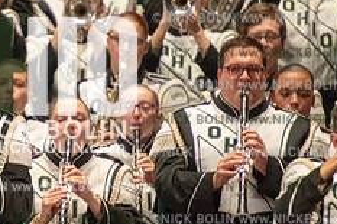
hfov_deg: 2.1
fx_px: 9298
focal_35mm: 994
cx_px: 35
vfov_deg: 1.4
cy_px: 85
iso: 8000
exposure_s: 1/320
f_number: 5.6
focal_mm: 400
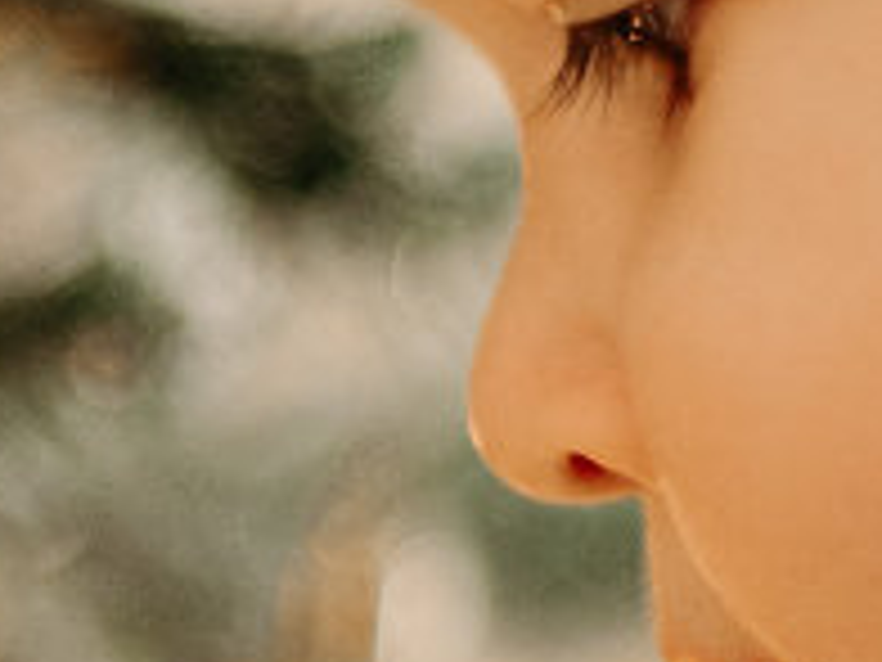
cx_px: -101
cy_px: 567
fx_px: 10090
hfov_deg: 5.0
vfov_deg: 3.8
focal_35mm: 396
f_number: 1.8
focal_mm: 50
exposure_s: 1/125
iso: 250
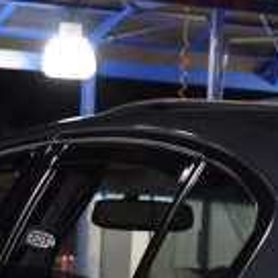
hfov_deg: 7.8
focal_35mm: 224
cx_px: 175
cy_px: 451
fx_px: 2035
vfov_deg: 7.6
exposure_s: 1/6
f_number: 5.6
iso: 320
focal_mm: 30
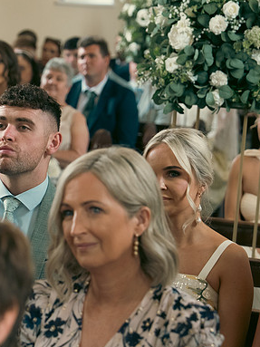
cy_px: 174
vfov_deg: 13.2
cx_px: 5
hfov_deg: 9.8
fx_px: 1503
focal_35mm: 150
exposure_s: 1/200
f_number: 3.5
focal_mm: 69
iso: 2500
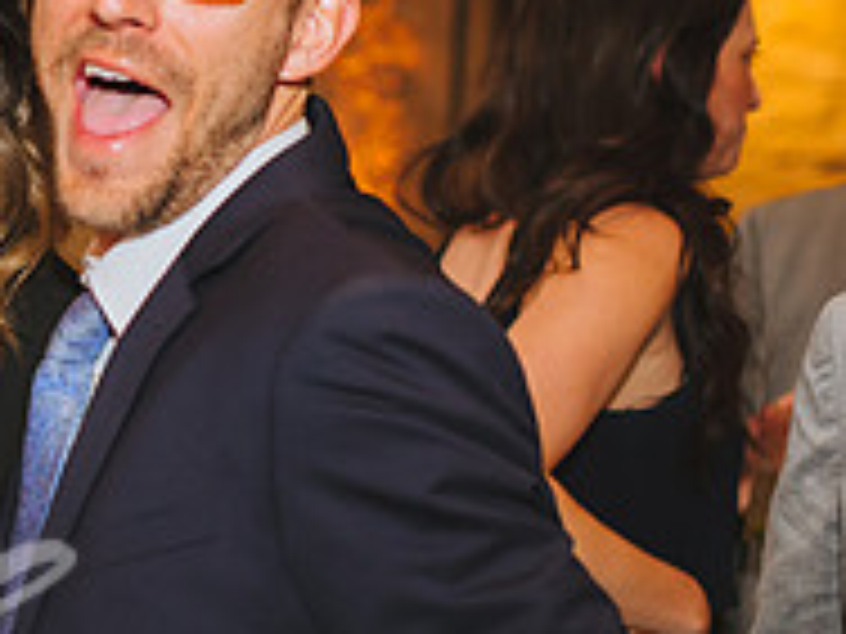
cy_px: 286
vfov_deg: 14.2
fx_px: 2542
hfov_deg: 17.9
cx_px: -184
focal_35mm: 104
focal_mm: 35
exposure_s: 1/200
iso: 800
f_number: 2.5
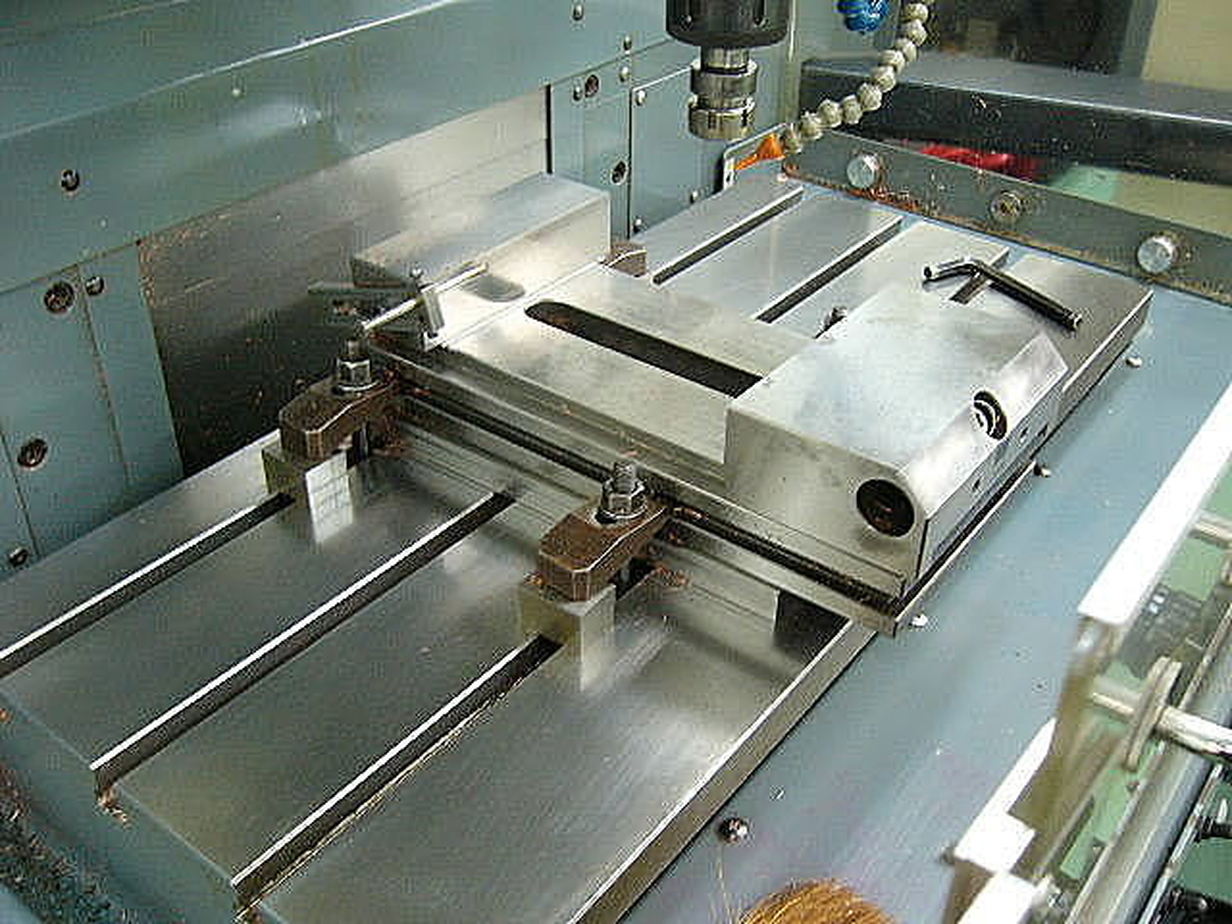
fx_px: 1246
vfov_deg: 40.7
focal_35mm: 35
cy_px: 462
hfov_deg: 52.6
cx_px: 616
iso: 200
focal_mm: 5.8
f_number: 2.8
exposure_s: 1/8
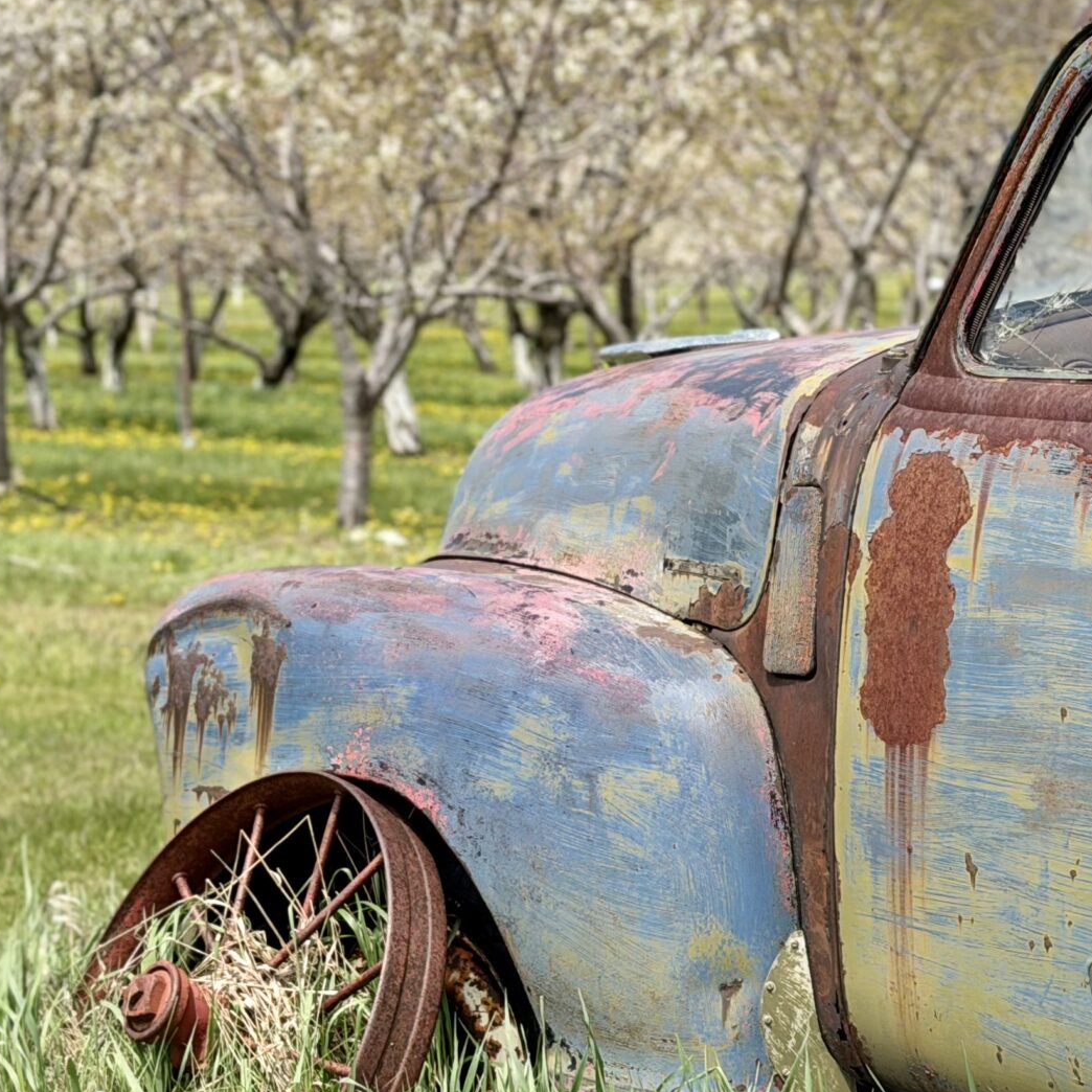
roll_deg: +0.8
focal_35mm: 104
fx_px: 3712
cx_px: 723
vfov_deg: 16.7
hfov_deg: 16.7
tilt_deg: -1.3
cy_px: 409
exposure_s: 1/2976
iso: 80
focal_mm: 6.76
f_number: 1.78
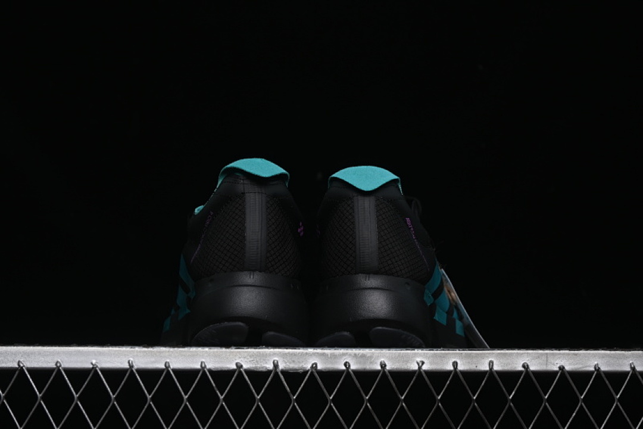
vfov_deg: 18.2
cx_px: 322
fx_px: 1339
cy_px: 214
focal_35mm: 75
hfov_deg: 27.0
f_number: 6.3
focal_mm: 50
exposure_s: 1/60
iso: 160
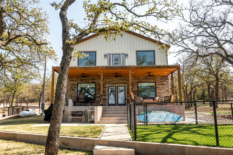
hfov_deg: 61.9
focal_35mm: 30
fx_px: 194
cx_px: 116
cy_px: 78
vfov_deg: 43.6
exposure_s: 1/1600
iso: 400
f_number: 4
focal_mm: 20
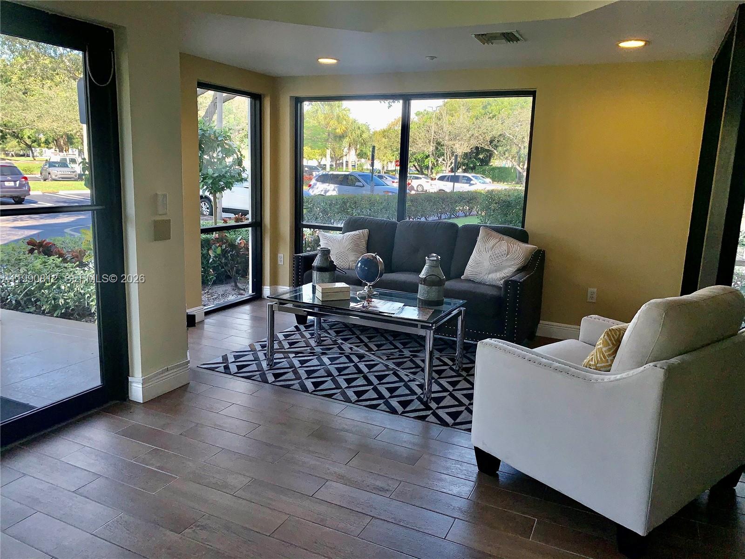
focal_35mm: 26
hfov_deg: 67.3
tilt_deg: -10.9
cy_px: 280
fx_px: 560
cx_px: 372
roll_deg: -2.2
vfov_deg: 53.1
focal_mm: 4.25
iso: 25
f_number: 1.8
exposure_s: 1/278
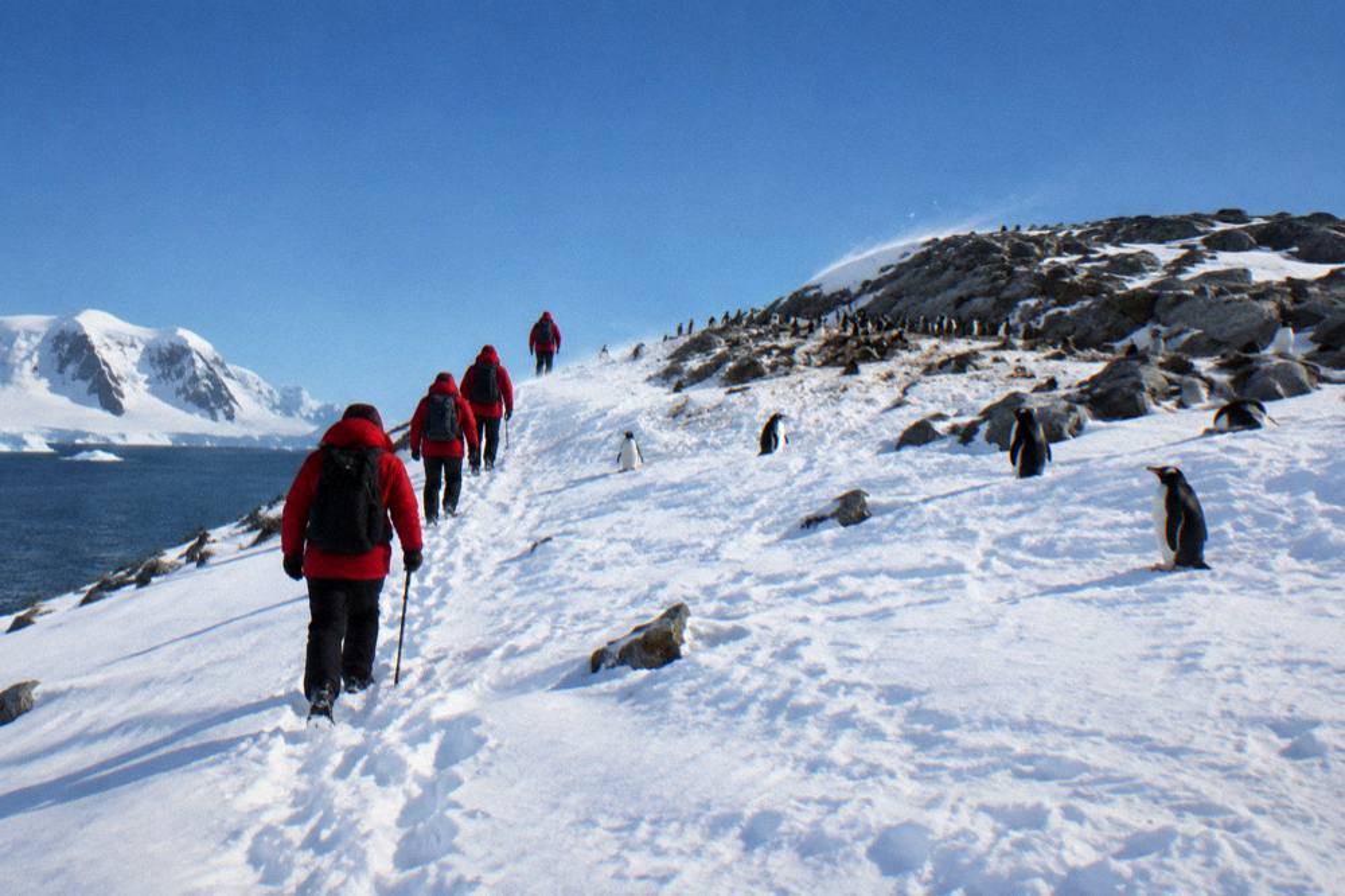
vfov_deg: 28.6
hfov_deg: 41.9
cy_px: 448
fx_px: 1755
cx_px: 672
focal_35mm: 47
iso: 320
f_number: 11
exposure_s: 1/400
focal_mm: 47
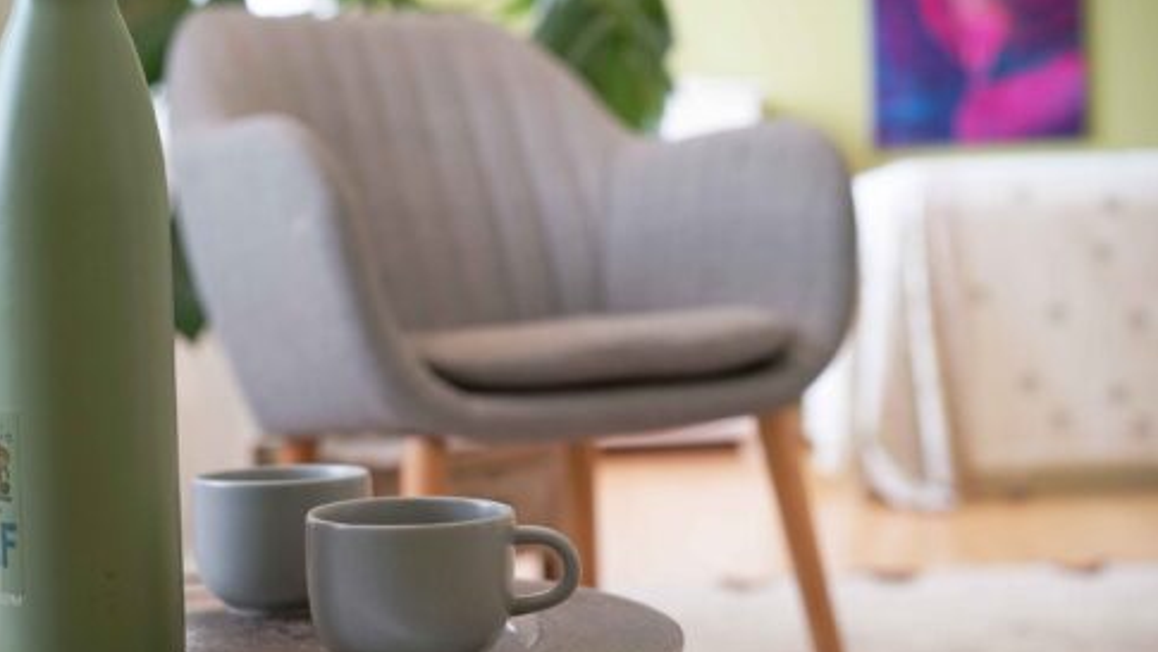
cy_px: 326
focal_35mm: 58
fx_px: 1781
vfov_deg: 20.7
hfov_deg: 36.0
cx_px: 578
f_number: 4
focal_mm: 55
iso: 1600
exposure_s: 1/160
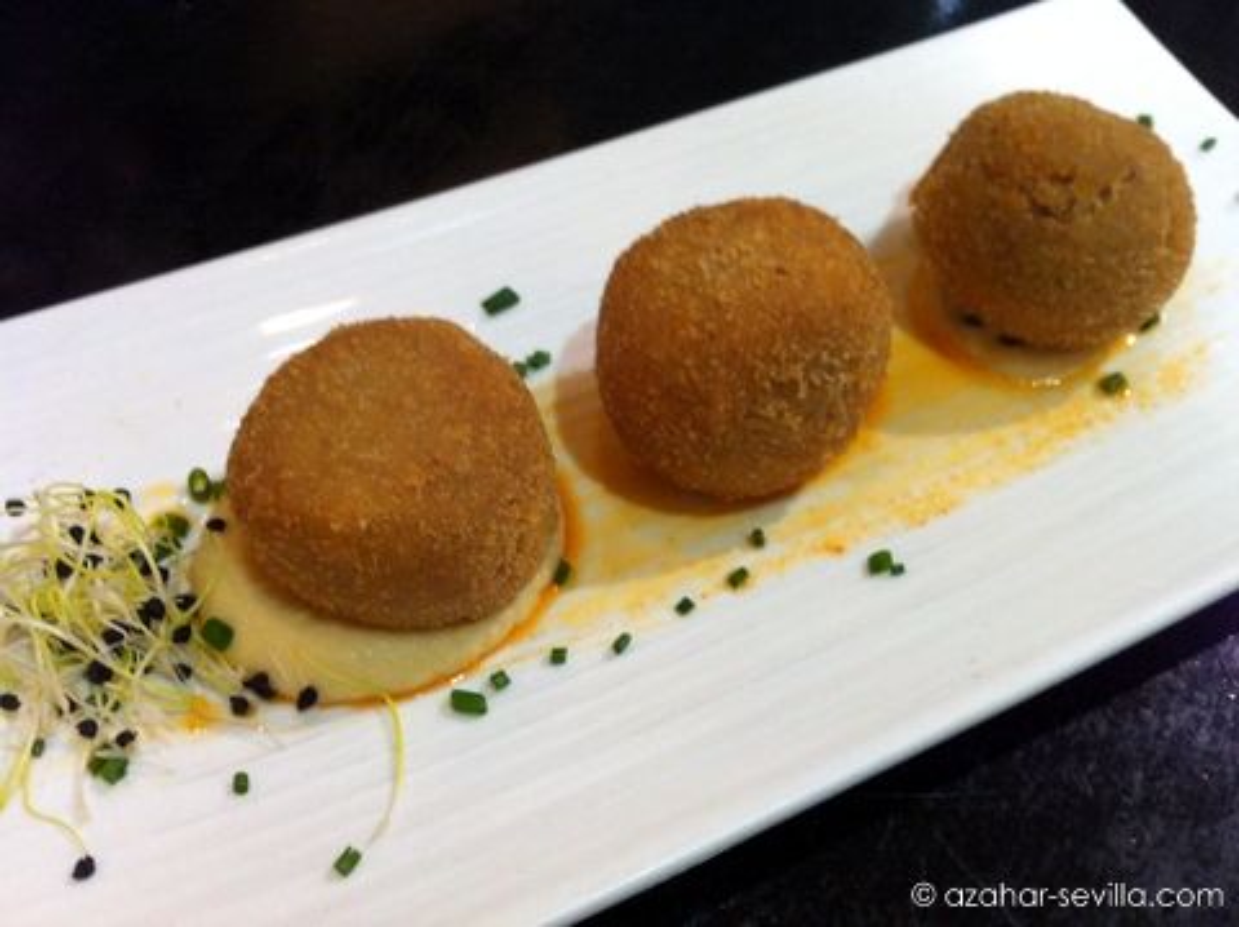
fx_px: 1251
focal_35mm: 35
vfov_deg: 40.6
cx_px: 620
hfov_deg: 52.7
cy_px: 464
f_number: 2.8
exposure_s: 1/15
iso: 125
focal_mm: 3.85
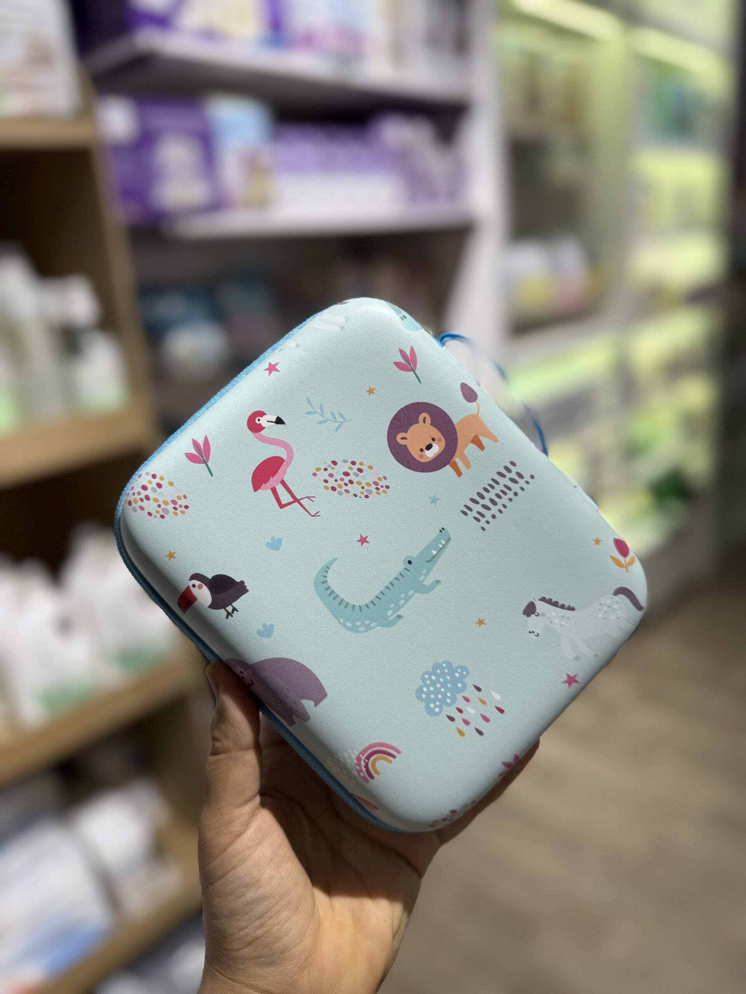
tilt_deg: -18.4
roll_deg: +4.6
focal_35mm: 24
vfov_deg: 71.6
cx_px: 373
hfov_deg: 56.8
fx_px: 690
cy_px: 497
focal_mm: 6.76
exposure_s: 1/122
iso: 50
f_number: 1.78
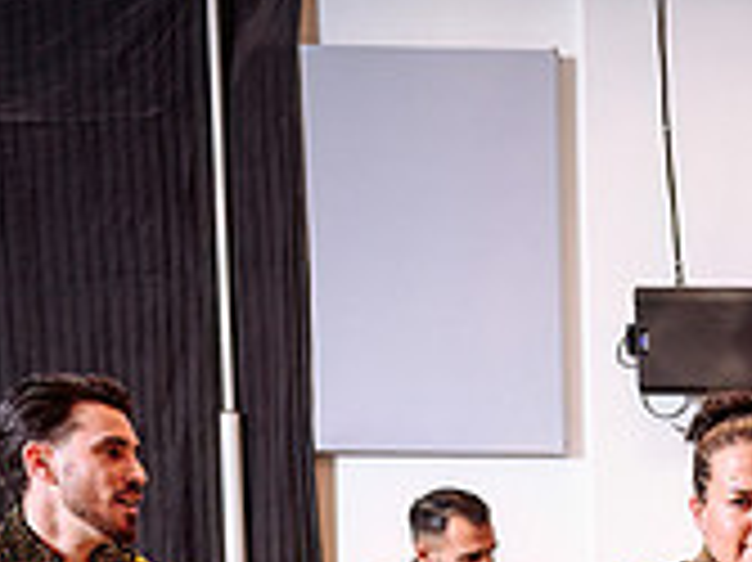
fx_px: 2019
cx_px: 1033
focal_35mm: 93
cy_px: 859
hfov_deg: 19.2
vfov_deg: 14.7
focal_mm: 24
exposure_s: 1/160
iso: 800
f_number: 3.2
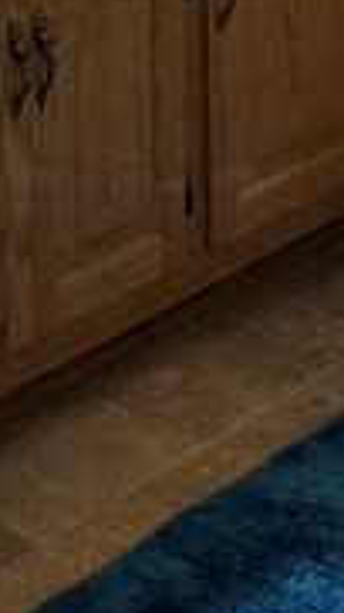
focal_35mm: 129
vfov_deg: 14.7
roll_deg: +1.0
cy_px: -472
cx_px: -34
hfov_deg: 9.3
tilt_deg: -6.9
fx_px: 2098
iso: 25
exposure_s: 1/30
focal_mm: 3.99
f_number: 1.8
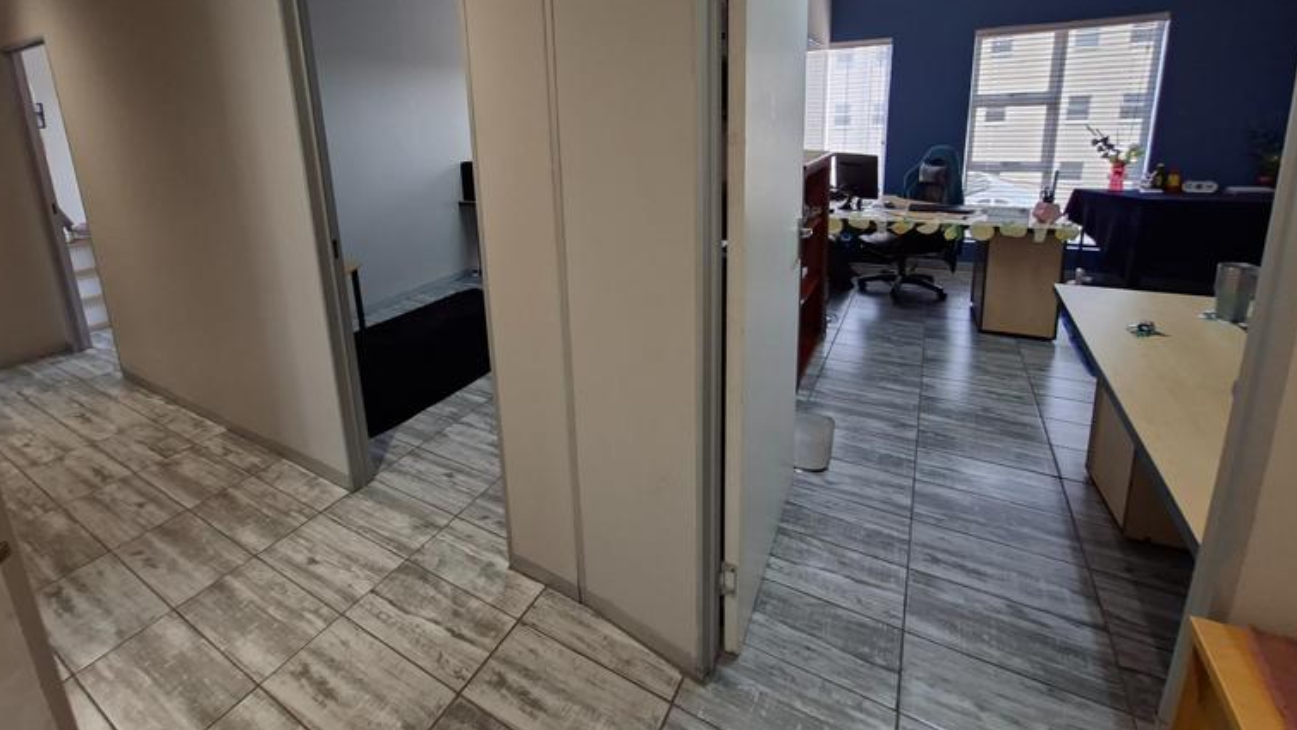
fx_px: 516
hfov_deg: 102.9
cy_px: 232
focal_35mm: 15
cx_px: 615
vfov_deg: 68.2
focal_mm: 1.74
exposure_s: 1/33
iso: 160
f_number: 2.2
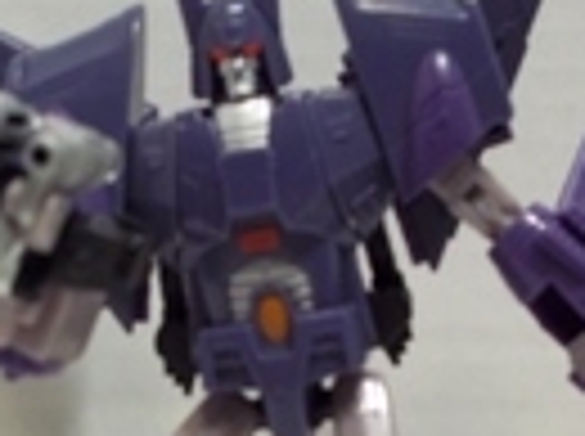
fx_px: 1687
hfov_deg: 19.7
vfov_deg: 14.5
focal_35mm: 100
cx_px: 243
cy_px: 436
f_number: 3.1
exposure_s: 1/40
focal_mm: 6.5
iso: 80
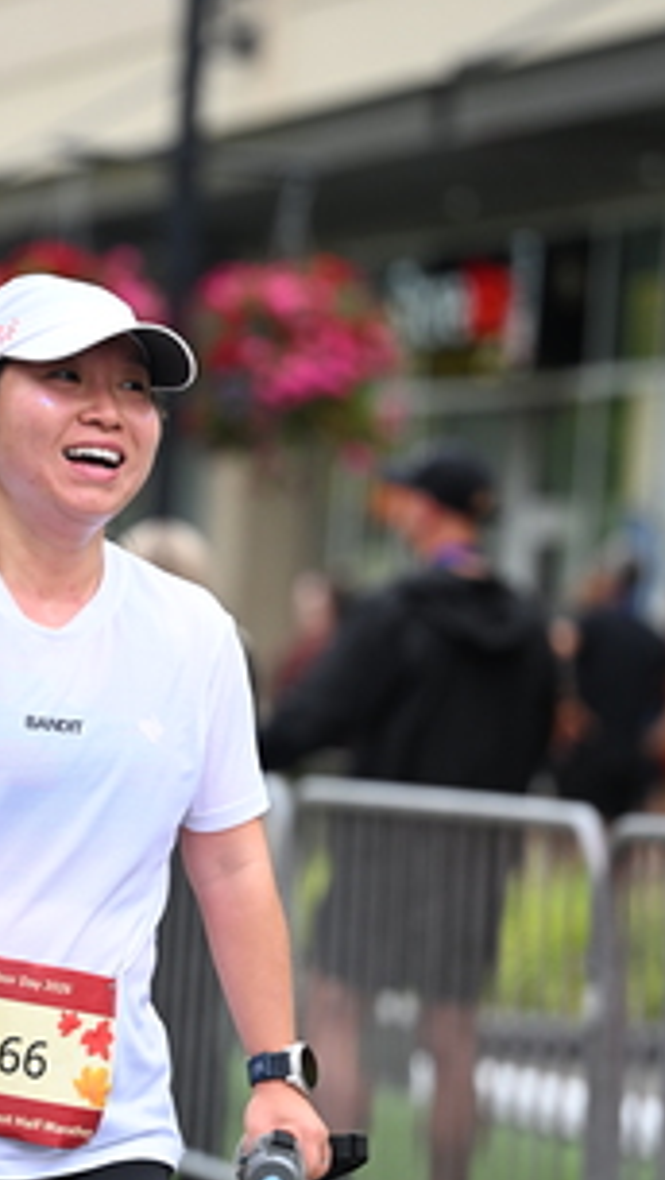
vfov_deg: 9.9
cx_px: 17
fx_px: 6789
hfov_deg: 5.6
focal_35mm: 217
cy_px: 576
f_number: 2.8
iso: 640
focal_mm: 115
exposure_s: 1/2000
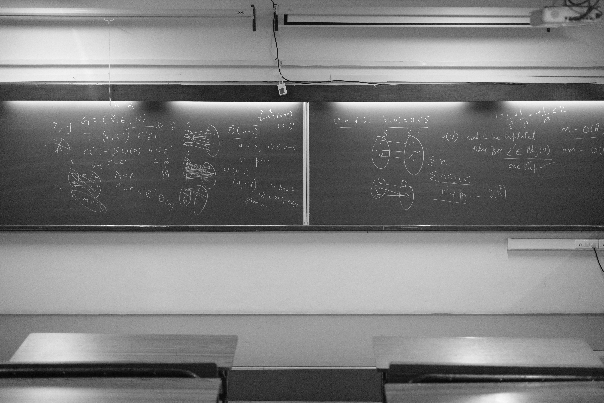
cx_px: 302
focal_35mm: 50
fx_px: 839
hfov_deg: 39.6
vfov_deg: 27.0
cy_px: 202
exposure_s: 1/250
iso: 1250
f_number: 1.4
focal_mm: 33
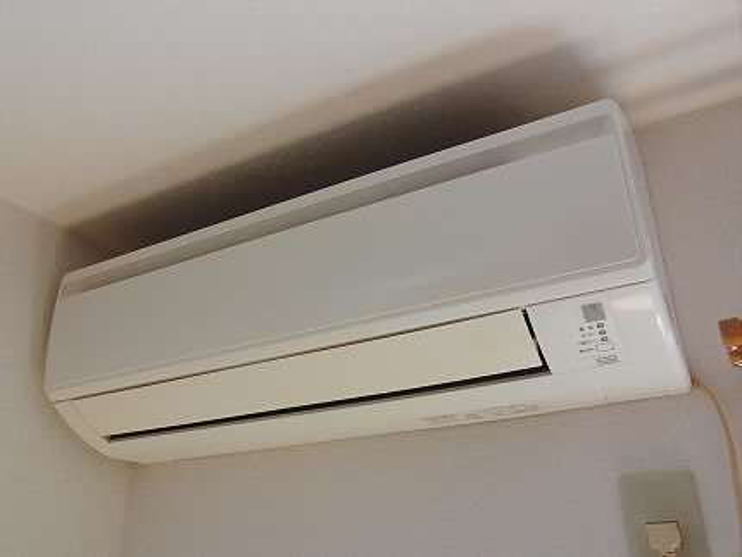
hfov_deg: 59.9
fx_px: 643
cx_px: 371
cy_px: 278
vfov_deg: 46.8
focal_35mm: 30
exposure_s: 1/60
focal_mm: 5.2
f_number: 3.5
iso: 100
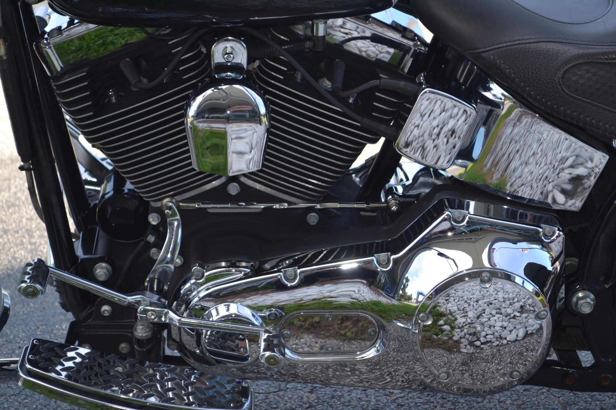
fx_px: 1411
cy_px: 205
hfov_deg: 24.6
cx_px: 308
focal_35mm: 82
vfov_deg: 16.6
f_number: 5.6
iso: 100
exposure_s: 1/125
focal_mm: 55
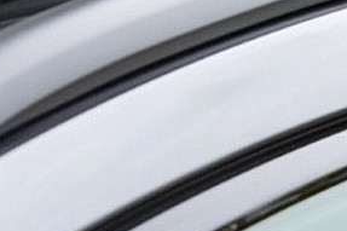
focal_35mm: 205
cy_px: -175
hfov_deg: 9.3
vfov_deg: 6.6
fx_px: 1975
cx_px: -392
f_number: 8
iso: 400
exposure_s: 1/60
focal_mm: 28
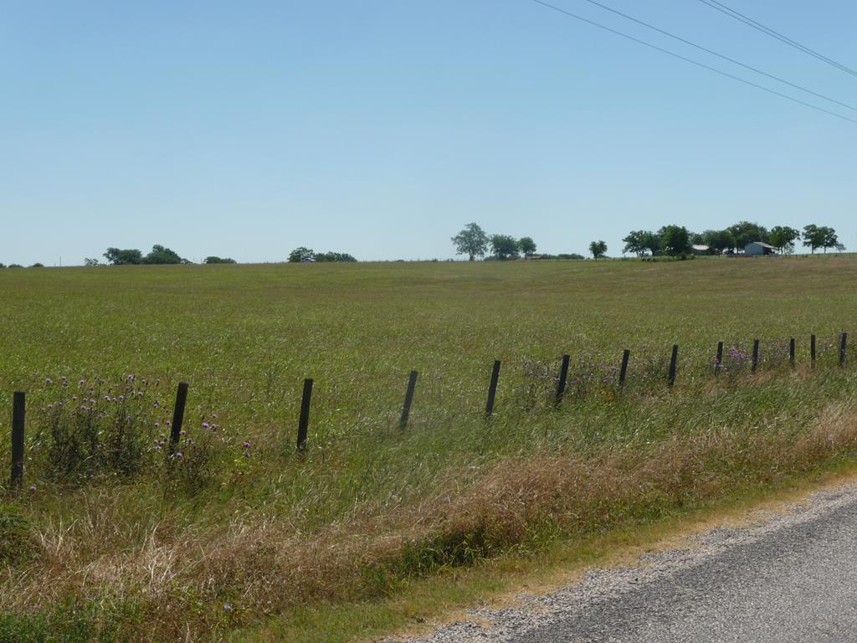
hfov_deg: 34.9
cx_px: 428
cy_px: 322
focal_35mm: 55
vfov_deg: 26.6
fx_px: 1362
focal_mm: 9.3
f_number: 10
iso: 100
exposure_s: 1/250
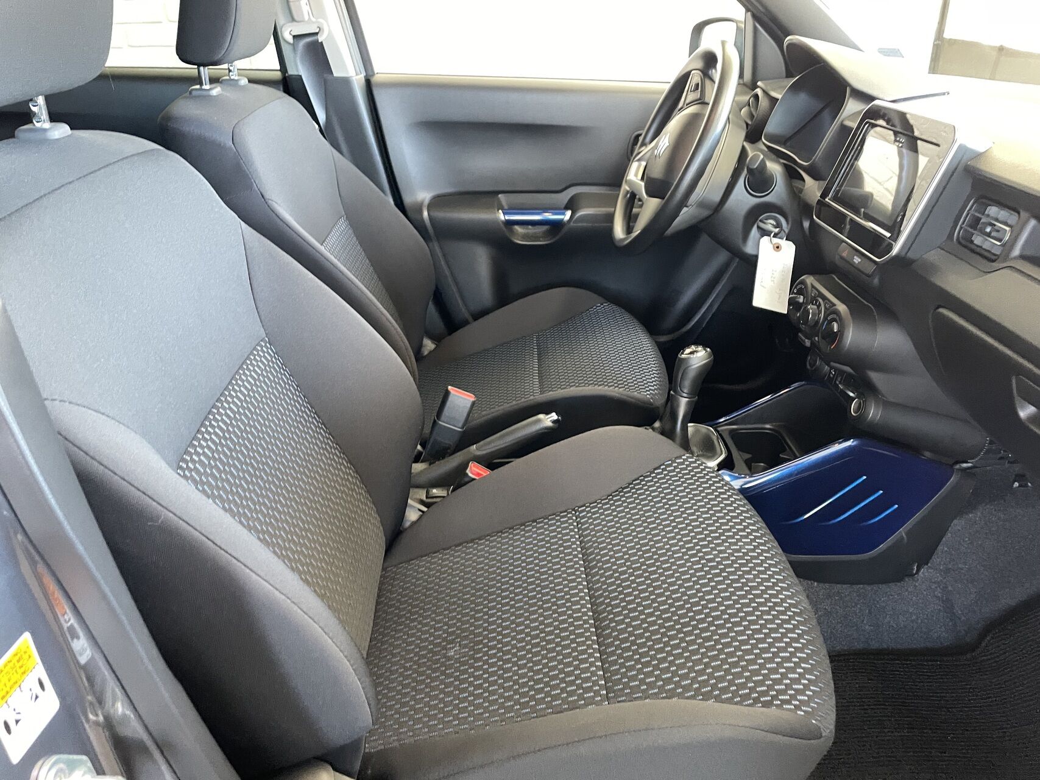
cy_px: 390
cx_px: 520
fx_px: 781
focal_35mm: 26
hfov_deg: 67.3
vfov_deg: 53.1
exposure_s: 1/57
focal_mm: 4.2
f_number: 1.6
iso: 500
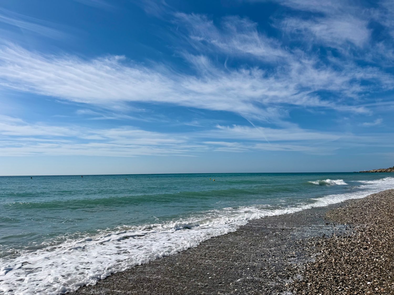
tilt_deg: +4.3
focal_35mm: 24
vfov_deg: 56.8
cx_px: 197
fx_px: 273
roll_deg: +0.9
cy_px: 148
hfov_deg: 71.6
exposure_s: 1/14286
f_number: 1.78
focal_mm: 6.76
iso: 80
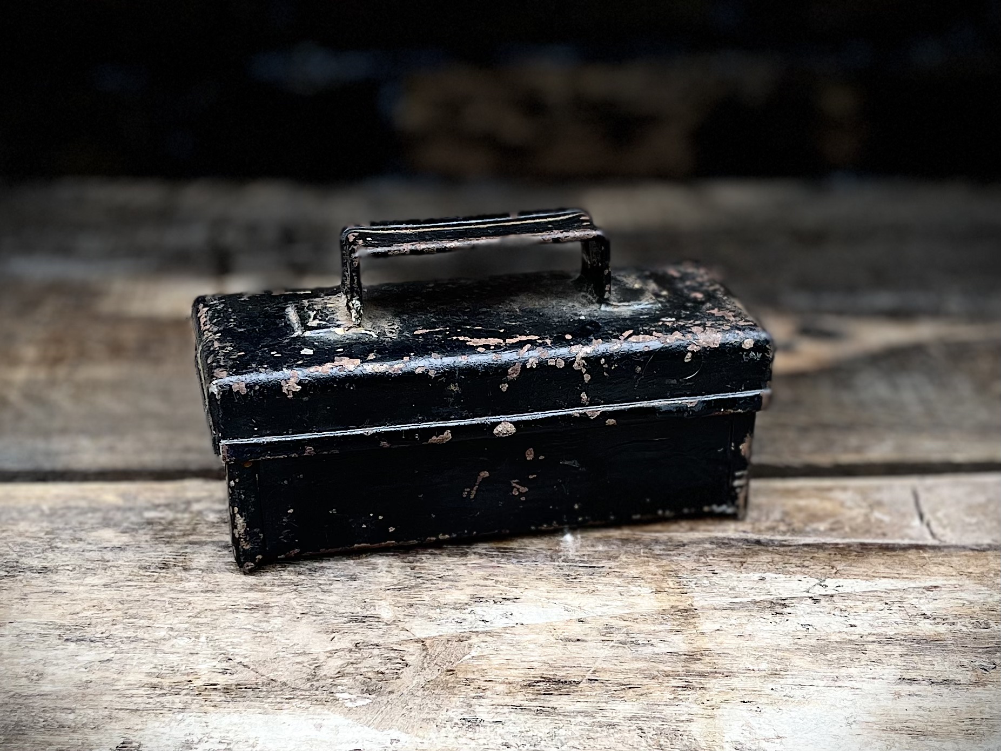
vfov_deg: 53.1
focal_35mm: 26
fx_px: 752
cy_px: 376
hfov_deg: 67.3
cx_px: 500
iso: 50
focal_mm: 5.1
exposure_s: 1/548
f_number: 1.6
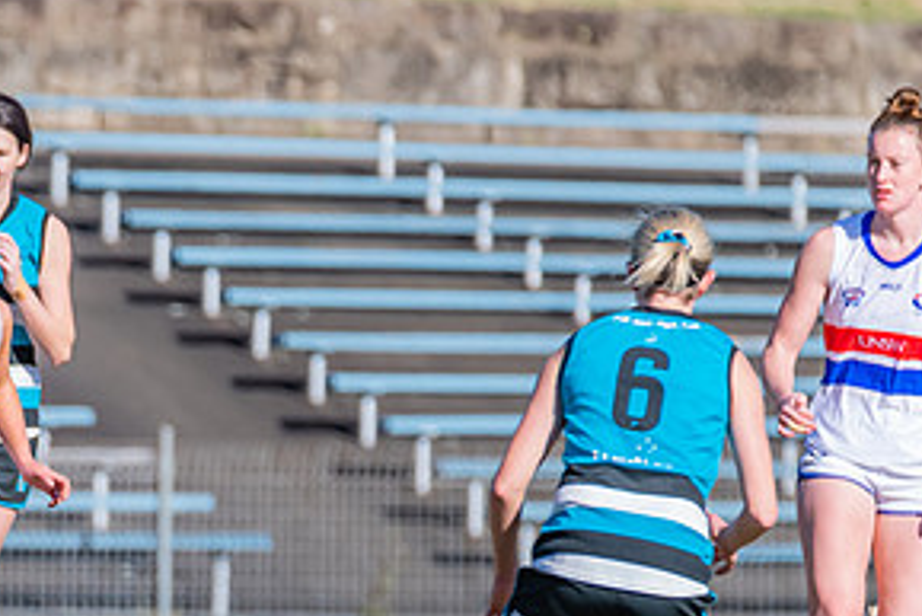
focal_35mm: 1375
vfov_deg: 1.0
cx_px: -69
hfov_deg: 1.5
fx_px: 35231
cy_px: 678
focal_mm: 500
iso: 800
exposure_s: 1/1600
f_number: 10
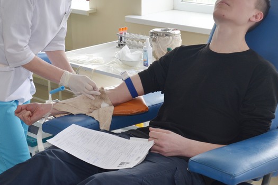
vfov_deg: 18.6
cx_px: 114
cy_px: 62
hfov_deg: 27.7
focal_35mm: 73
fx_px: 564
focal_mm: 32
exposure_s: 1/80
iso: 320
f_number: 6.3
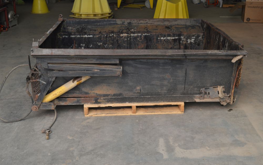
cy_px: 78
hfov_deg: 43.5
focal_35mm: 46
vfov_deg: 28.0
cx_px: 131
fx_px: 330
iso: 320
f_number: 5.6
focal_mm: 30
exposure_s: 1/125
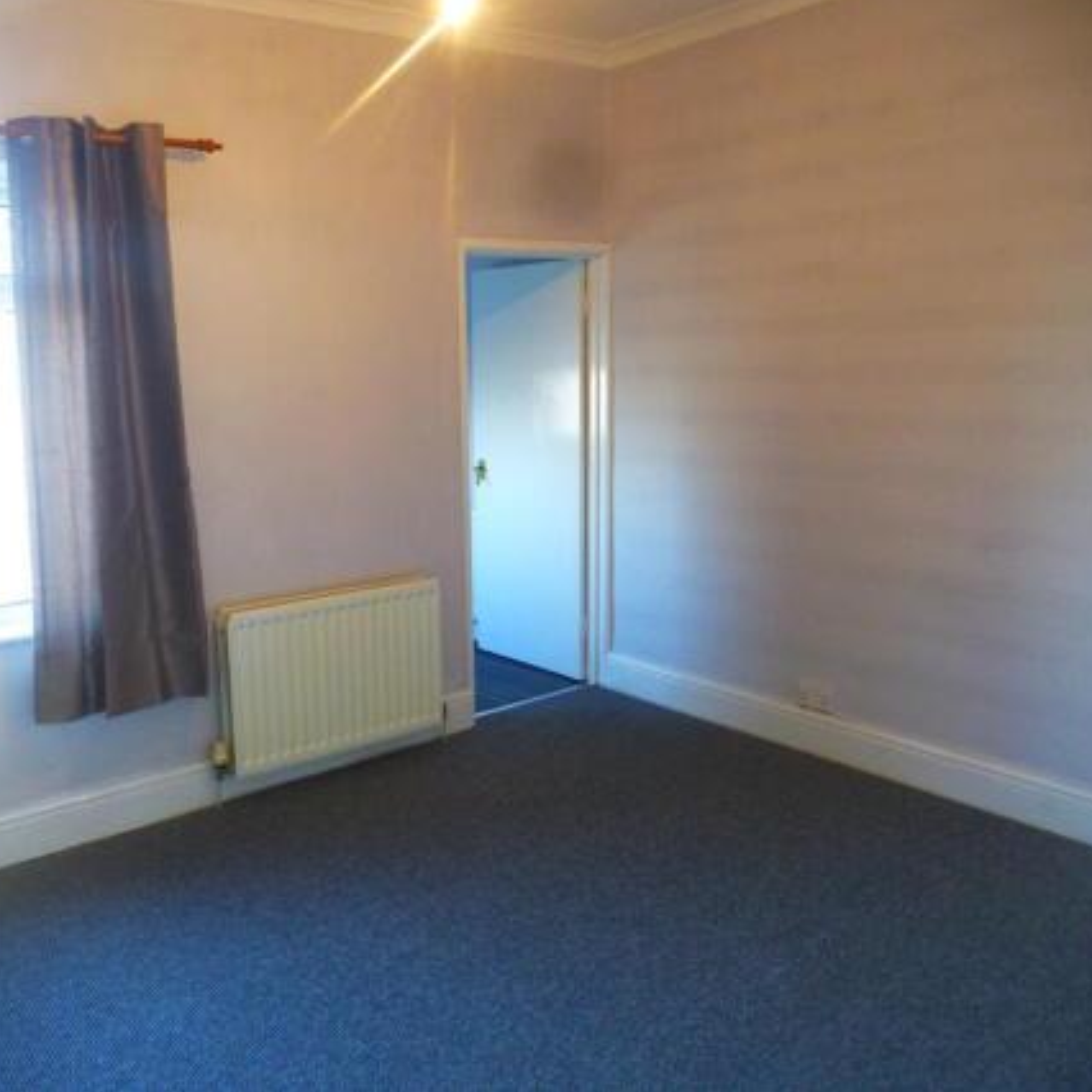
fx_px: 1035
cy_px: 534
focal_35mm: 29
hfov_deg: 55.1
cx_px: 419
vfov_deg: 55.6
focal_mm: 4.3
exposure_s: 1/25
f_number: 3.3
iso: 400
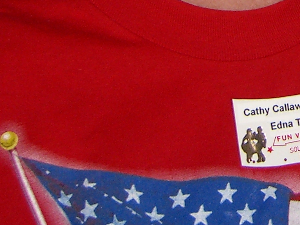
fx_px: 1464
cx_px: 473
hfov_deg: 11.2
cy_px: -255
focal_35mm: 169
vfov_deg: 8.3
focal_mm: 7.9
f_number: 2.8
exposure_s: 1/60
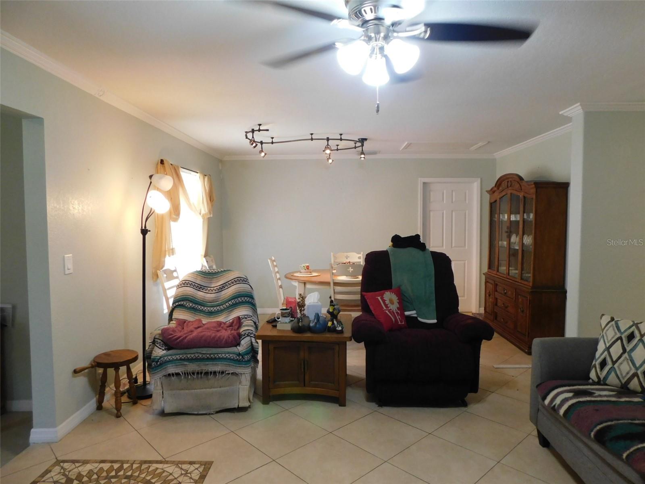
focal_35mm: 23
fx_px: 429
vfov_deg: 58.9
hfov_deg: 73.9
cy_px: 242
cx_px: 322
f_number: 3
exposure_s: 1/30
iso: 280
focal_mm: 4
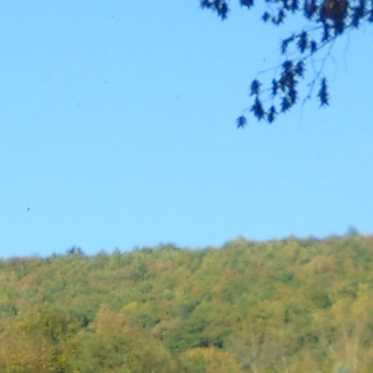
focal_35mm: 217
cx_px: -201
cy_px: 584
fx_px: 2645
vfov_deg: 7.9
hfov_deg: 7.9
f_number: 3.1
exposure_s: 1/384
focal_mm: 6.72
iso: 64
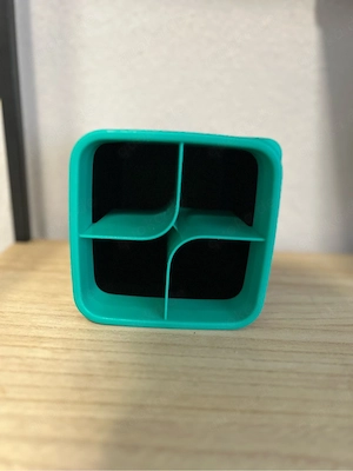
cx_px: 176
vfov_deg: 67.3
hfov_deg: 53.1
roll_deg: -4.1
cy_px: 236
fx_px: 354
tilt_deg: -20.0
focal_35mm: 26
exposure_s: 1/50
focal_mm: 5.7
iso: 400
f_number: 1.5
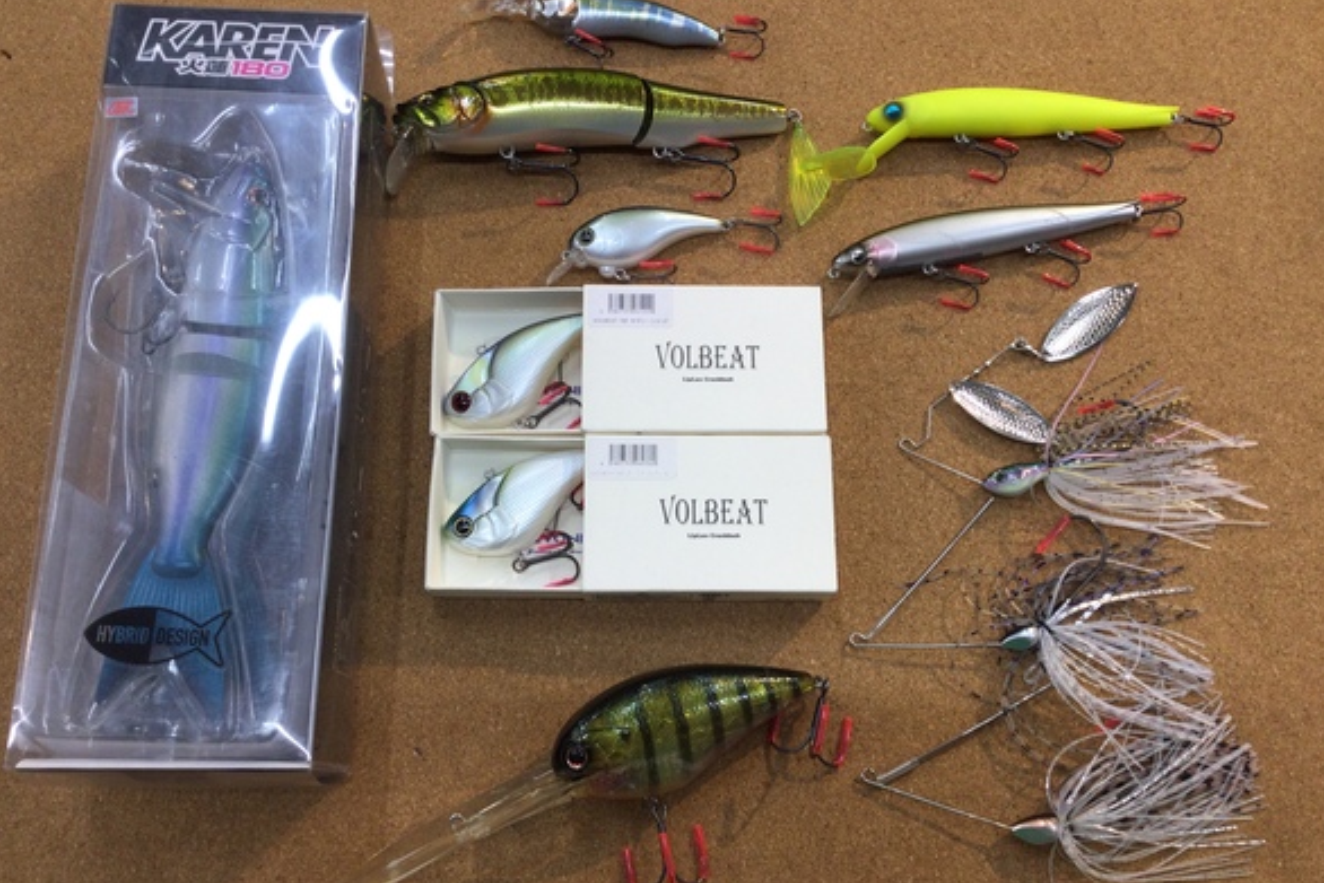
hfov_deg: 57.2
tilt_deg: -74.7
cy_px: 461
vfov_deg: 40.0
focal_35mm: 33
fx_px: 1214
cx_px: 657
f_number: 2.4
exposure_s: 1/60
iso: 25
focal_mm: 3.3
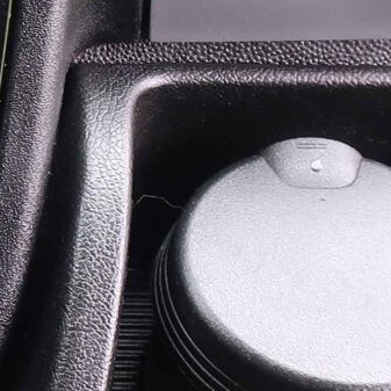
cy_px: -28
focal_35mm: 129
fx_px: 1649
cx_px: -500
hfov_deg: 11.5
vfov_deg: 13.3
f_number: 1.8
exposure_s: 1/3200
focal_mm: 6.86
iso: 80
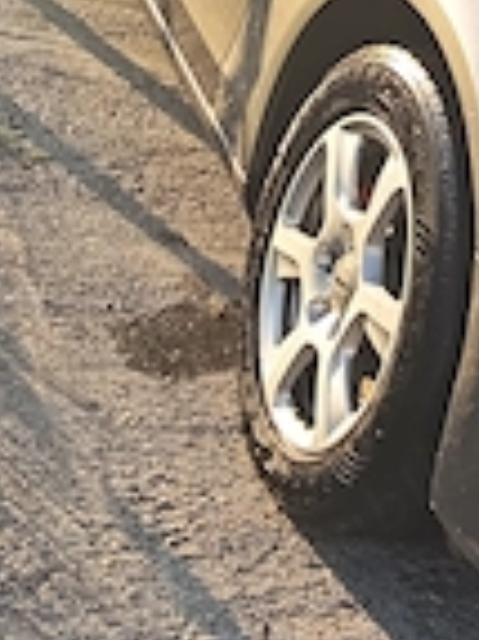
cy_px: 206
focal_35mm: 109
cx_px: 595
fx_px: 2014
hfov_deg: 13.2
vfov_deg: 18.0
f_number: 1.75
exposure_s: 1/100
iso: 102
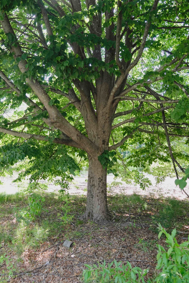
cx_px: 94
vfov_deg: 65.5
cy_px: 142
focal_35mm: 28
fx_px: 220
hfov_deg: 46.4
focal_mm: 10.38
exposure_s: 1/250
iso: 200
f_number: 2.8
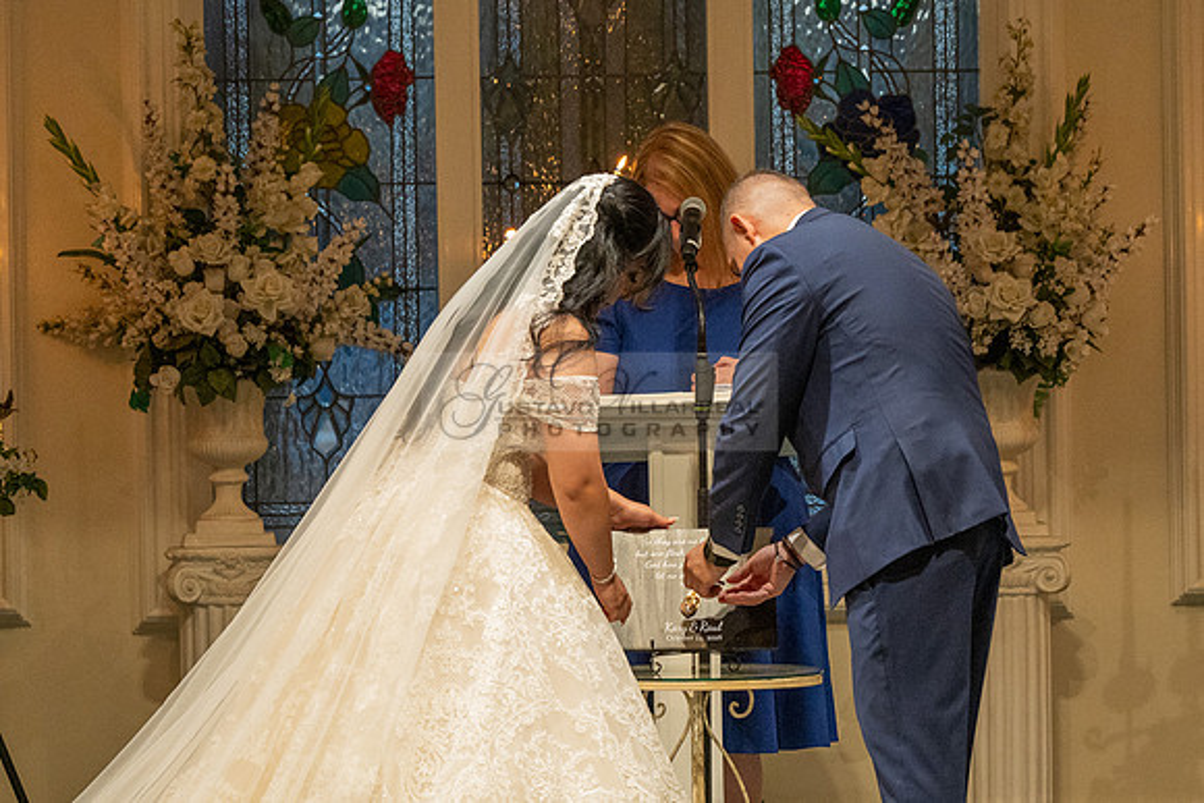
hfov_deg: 11.2
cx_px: 706
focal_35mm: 183
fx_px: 6121
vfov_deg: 7.5
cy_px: 575
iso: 2500
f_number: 4
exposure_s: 1/200
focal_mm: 120
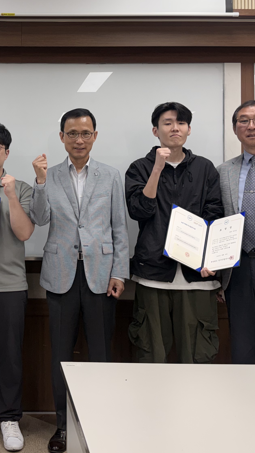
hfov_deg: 24.4
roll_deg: +0.1
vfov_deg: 43.4
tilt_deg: +1.9
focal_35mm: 47
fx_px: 565
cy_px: 171
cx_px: 7
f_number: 1.78
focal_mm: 6.76
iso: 80
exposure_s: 1/120
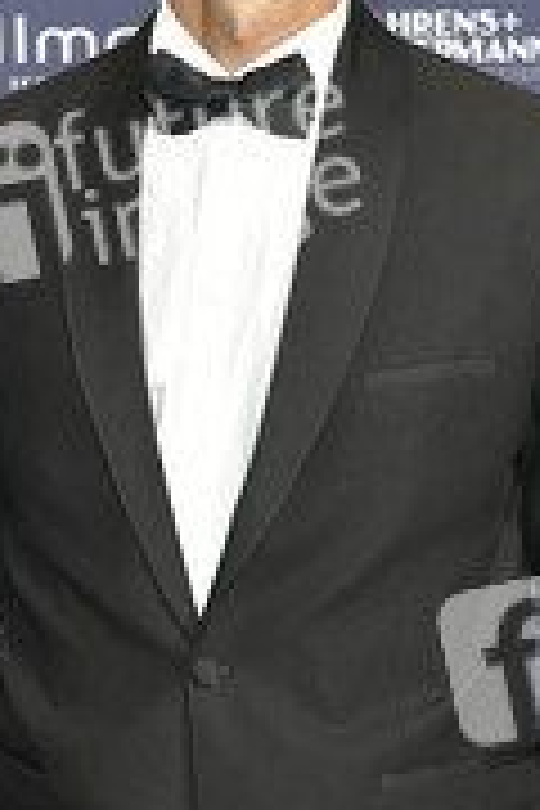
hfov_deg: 12.3
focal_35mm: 111
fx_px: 2497
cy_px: 414
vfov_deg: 18.4
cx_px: 261
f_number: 6.3
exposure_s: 1/250
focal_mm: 50
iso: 2000
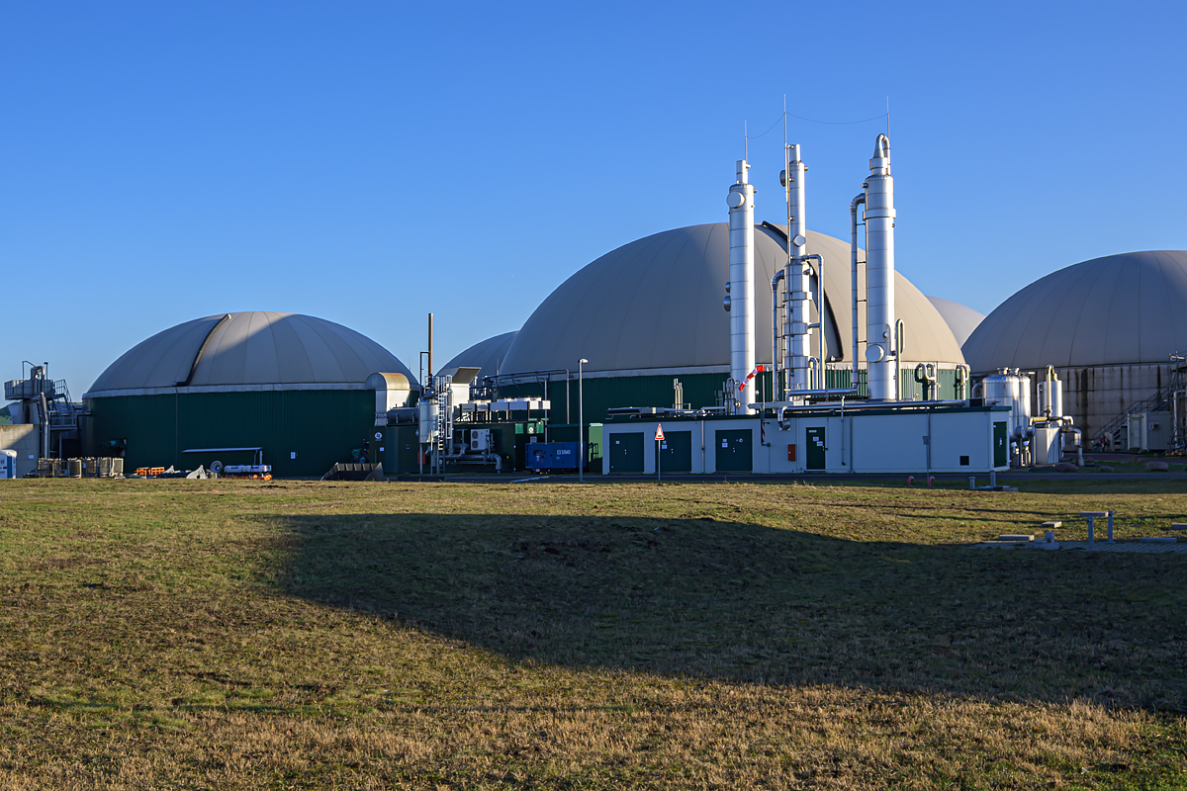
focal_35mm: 37
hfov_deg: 52.2
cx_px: 594
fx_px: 1212
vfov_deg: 36.2
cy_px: 396
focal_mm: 24.5
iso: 200
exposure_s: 1/350
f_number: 8
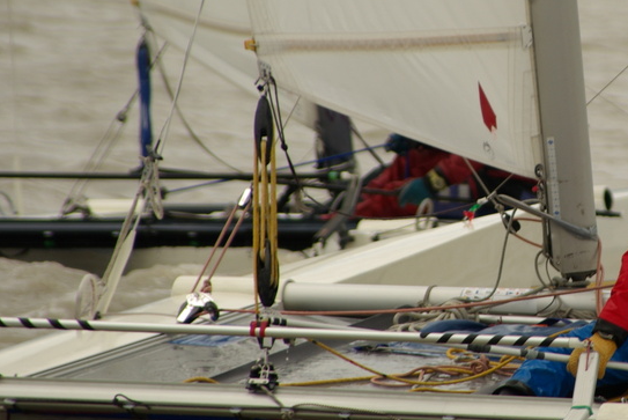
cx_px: 571
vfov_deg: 1.9
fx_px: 12343
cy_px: 145
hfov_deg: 2.9
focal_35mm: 707
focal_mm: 250
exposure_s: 1/350
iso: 100
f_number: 6.7
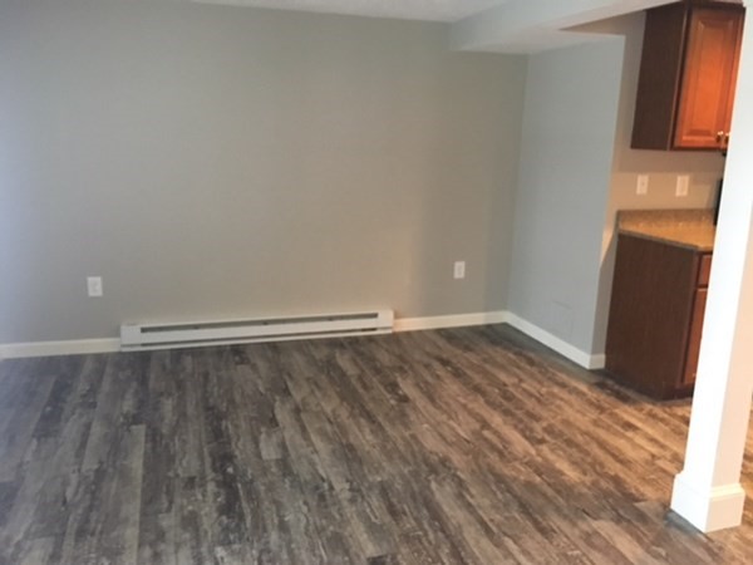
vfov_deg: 48.2
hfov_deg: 61.7
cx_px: 376
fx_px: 631
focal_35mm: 29
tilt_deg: -13.4
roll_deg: -1.5
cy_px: 282
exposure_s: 1/15
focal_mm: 4.15
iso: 320
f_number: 2.2
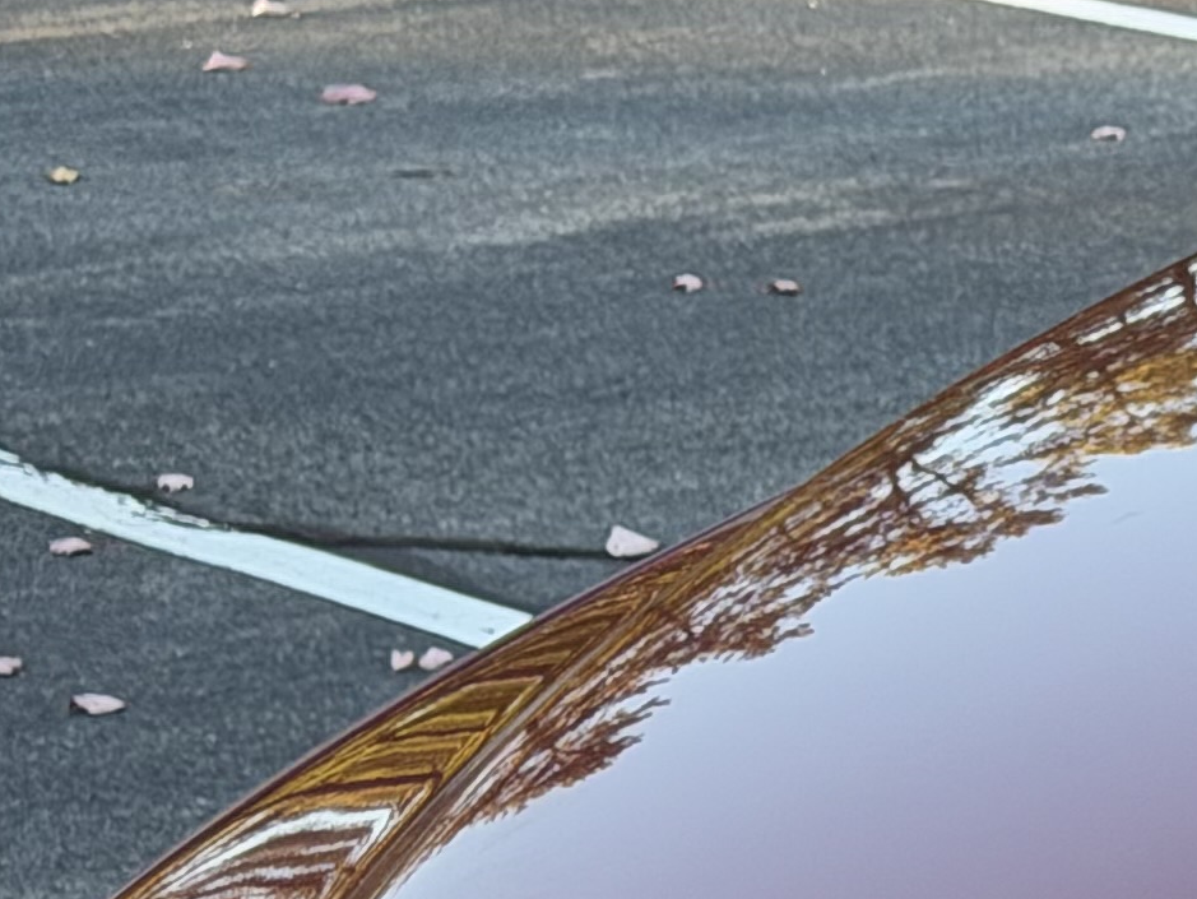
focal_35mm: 206
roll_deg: -0.2
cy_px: 1470
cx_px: 2049
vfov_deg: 7.1
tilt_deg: -20.2
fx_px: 7126
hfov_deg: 9.2
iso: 80
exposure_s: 1/178
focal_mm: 6.76
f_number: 1.78
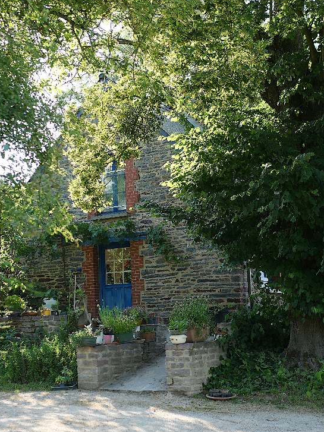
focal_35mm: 55
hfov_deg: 26.6
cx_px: 162
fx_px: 687
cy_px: 229
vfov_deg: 34.9
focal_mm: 25
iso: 200
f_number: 2.8
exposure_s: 1/400
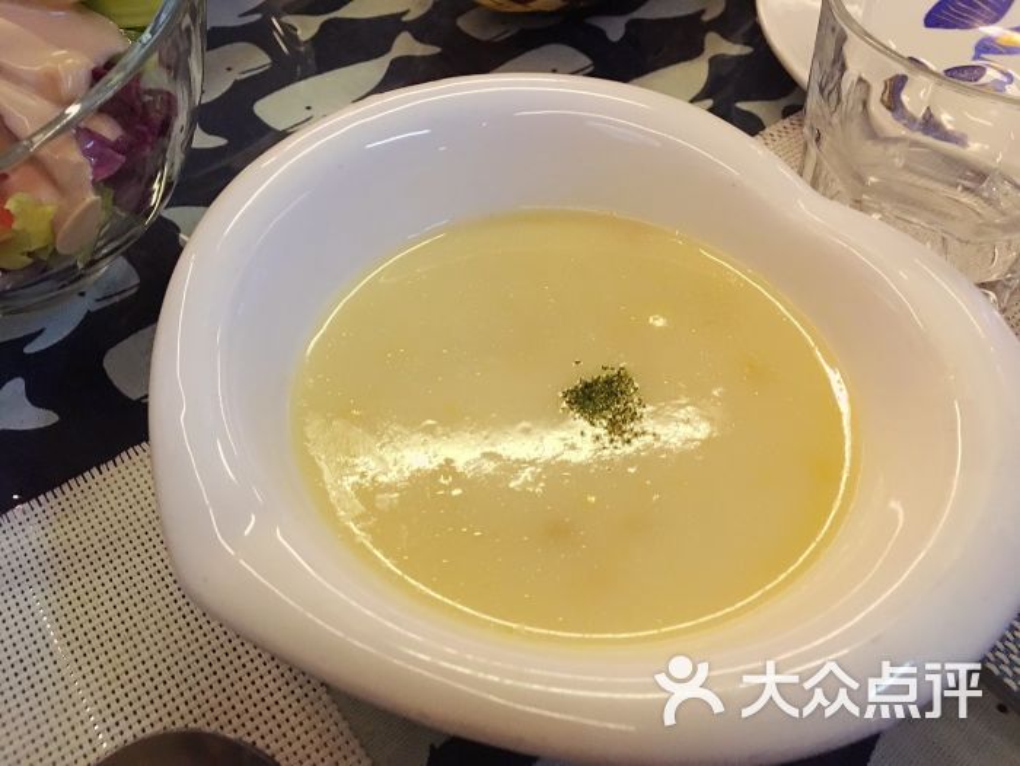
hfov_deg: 61.6
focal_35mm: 29
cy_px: 383
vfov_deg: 48.3
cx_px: 510
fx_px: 855
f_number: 2.2
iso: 200
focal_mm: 4.15
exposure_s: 1/20
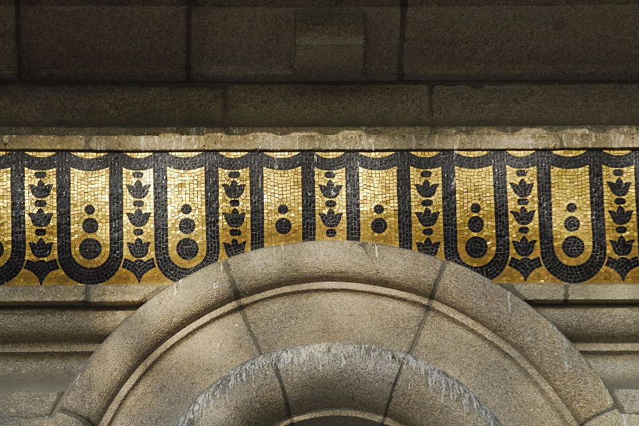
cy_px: 213
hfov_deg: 6.9
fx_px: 5325
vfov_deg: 4.6
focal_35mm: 300
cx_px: 320
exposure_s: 1/125
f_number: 6.3
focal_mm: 200
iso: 100
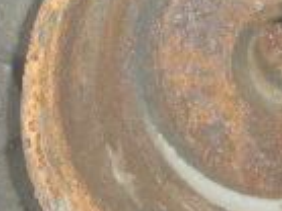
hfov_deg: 15.1
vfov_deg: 11.5
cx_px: 266
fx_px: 1050
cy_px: 134
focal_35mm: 129
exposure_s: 1/250
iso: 64
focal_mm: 5
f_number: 3
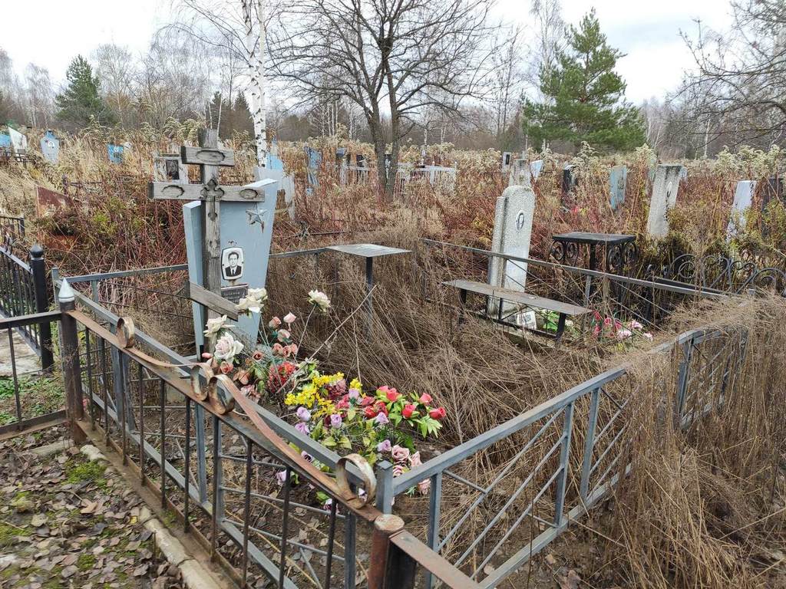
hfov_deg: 67.3
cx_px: 393
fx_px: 590
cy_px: 294
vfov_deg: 53.1
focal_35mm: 26
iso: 132
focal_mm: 4.77
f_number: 1.75
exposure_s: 1/100
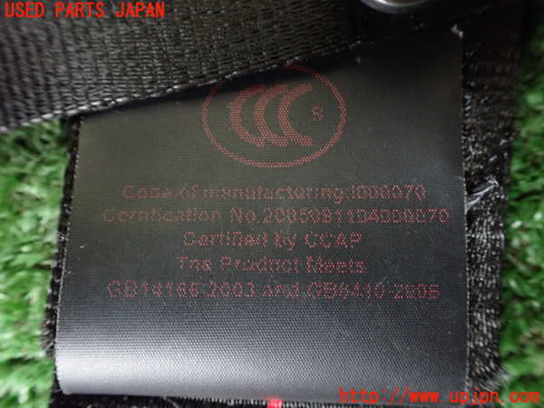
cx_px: 272
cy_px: 204
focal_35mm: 30
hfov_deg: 60.0
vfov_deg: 46.8
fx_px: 471
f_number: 2.3
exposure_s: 1/40
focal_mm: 5.4
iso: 800
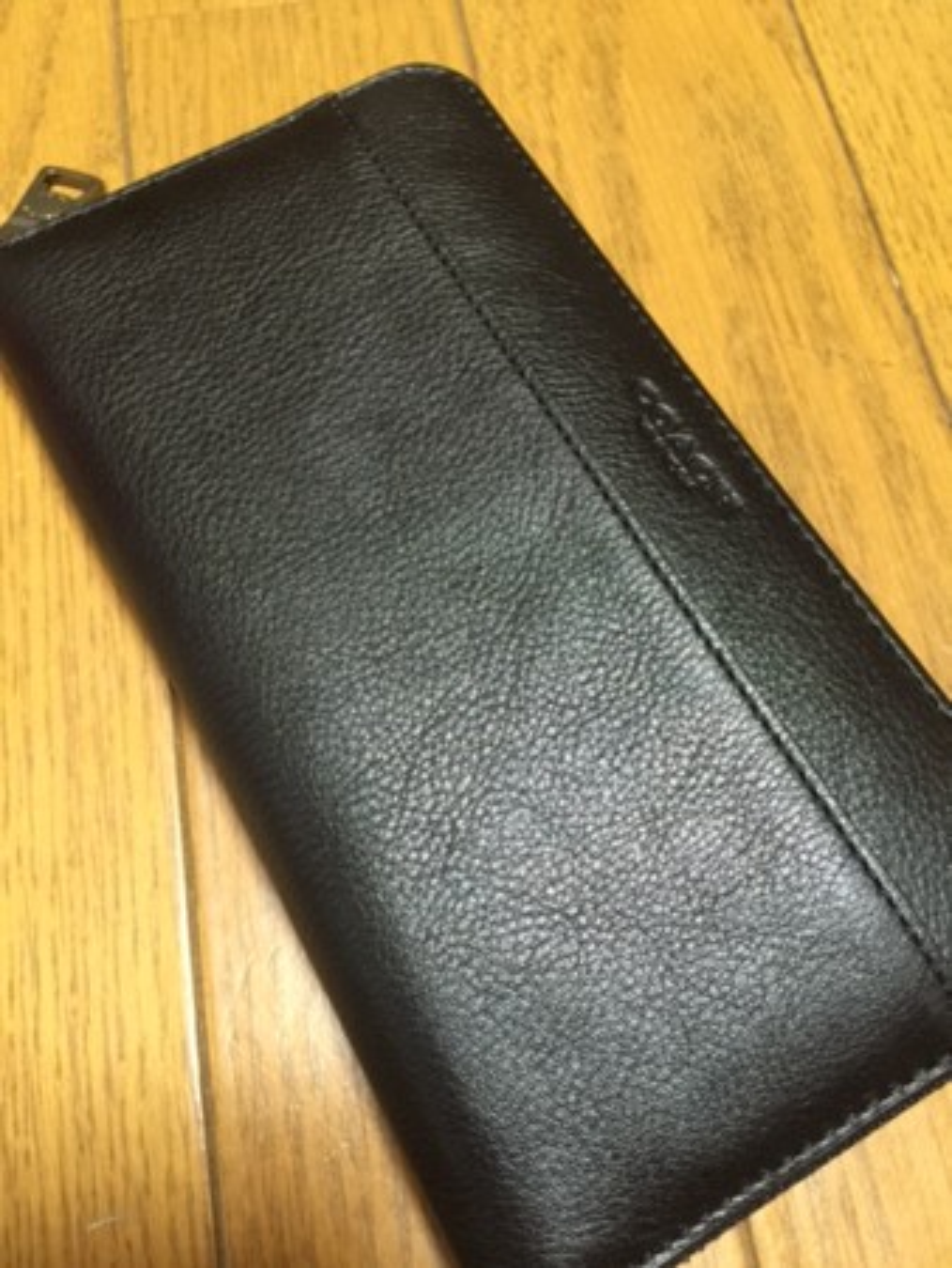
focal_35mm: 29
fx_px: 1062
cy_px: 634
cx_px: 476
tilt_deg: -68.7
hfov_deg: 48.3
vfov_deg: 61.6
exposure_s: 1/8
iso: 125
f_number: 2.2
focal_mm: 4.15
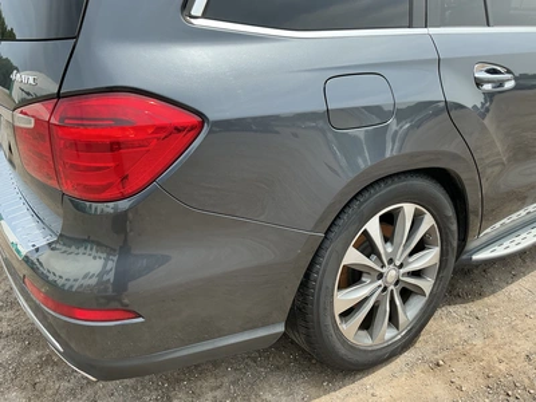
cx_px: 268
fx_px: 434
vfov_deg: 49.7
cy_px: 201
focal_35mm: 28
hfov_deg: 63.4
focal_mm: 3
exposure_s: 1/606
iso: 25
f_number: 1.8
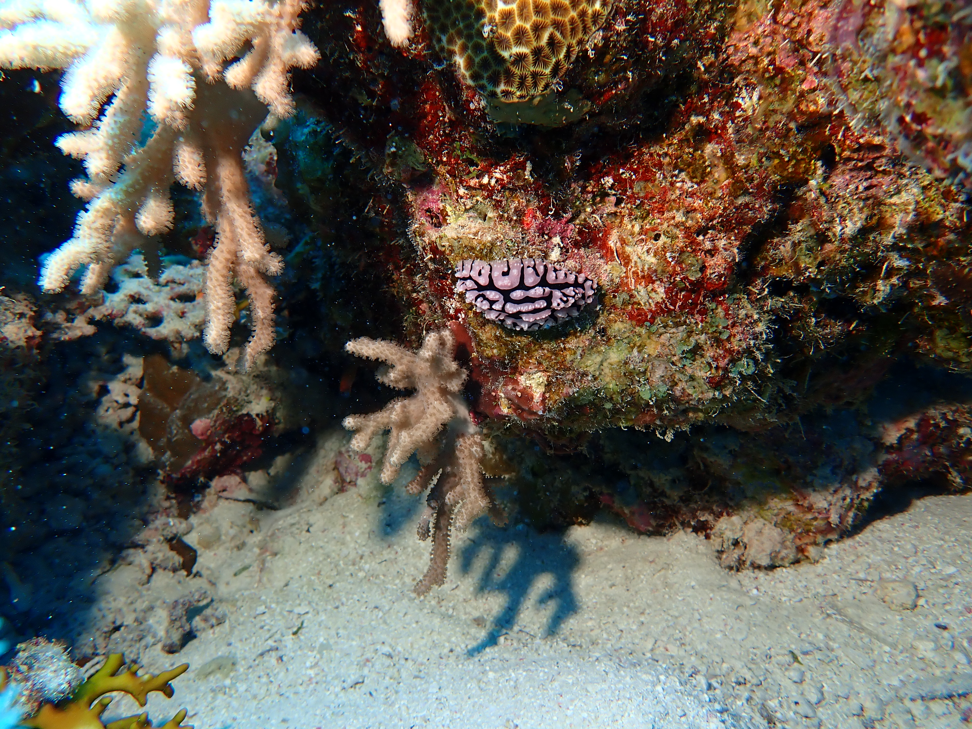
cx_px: 486
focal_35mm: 25
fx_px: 702
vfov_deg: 54.9
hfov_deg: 69.4
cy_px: 364
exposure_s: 1/160
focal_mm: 4.5
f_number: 2.8
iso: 100
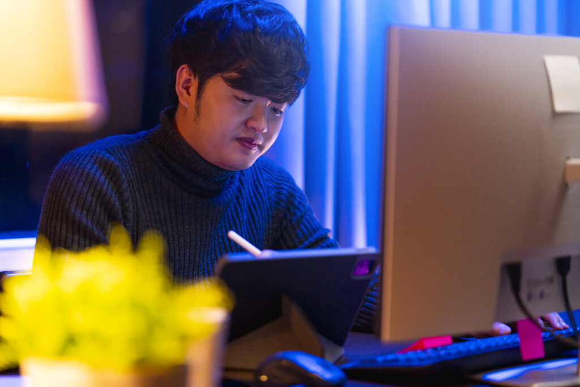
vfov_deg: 16.1
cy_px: 194
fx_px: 1370
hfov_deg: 23.9
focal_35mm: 85
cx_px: 290
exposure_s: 1/400
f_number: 1.8
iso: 1600
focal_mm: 85
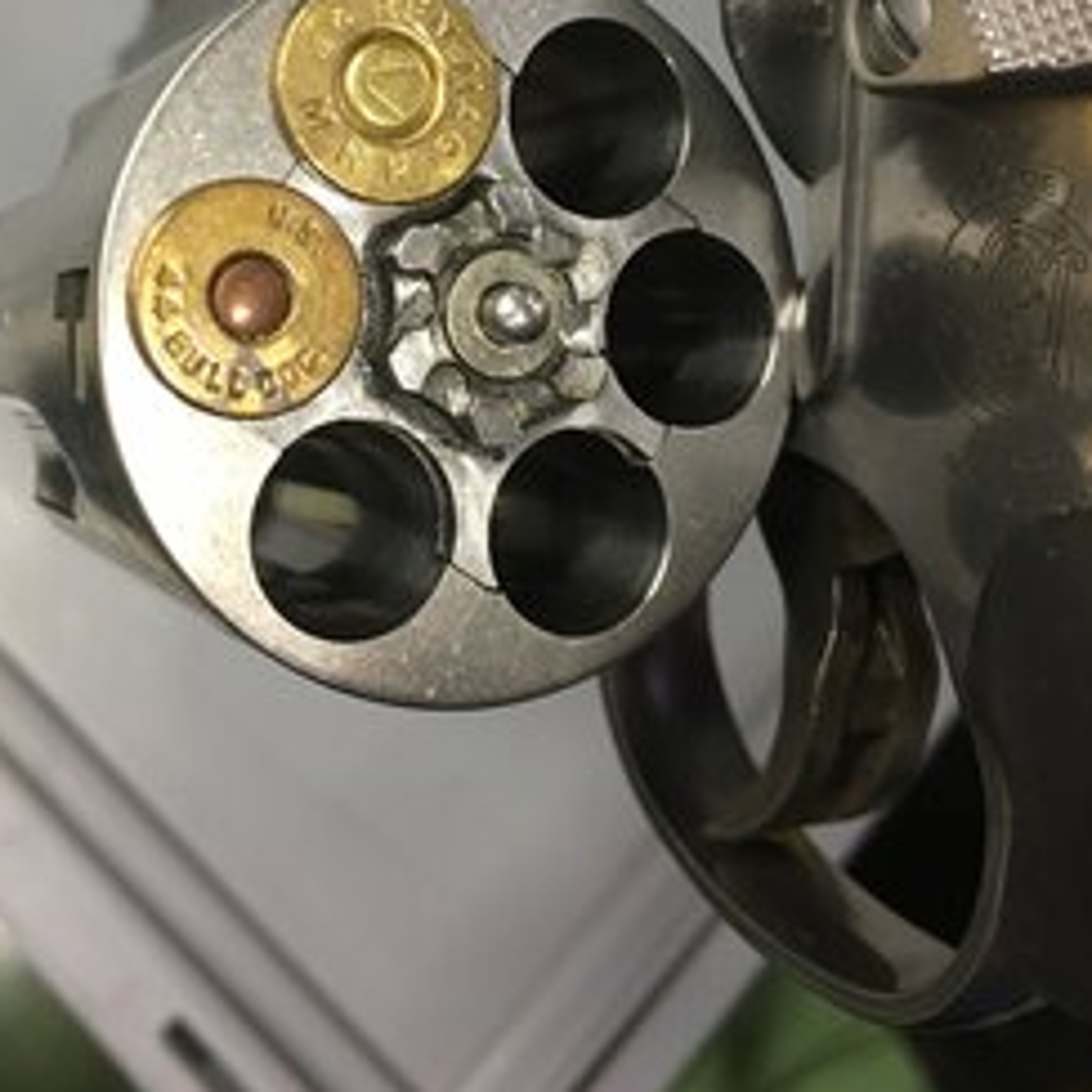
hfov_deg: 39.9
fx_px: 1499
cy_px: 237
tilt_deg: -62.7
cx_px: 465
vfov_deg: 38.7
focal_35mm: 42
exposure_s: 1/17
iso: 100
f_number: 2.2
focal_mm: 4.15
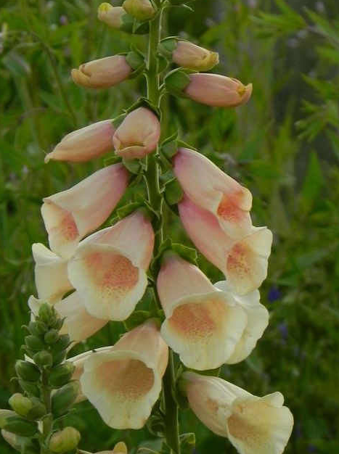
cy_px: 211
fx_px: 3079
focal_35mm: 235
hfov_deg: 6.3
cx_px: 145
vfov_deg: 8.4
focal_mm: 32.7
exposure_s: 1/60
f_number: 5.6
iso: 160
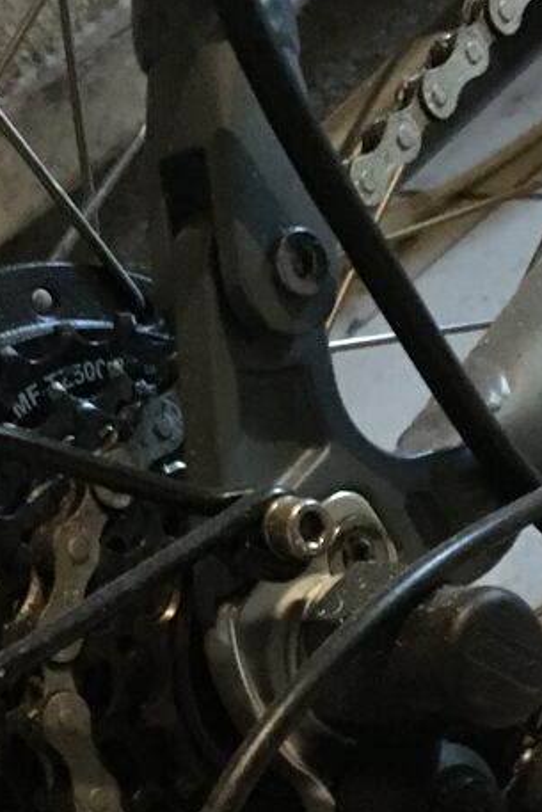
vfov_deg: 22.9
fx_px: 1986
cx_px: 110
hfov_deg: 15.4
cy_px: 582
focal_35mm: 88
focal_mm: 4.15
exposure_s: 1/17
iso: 800
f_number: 2.2
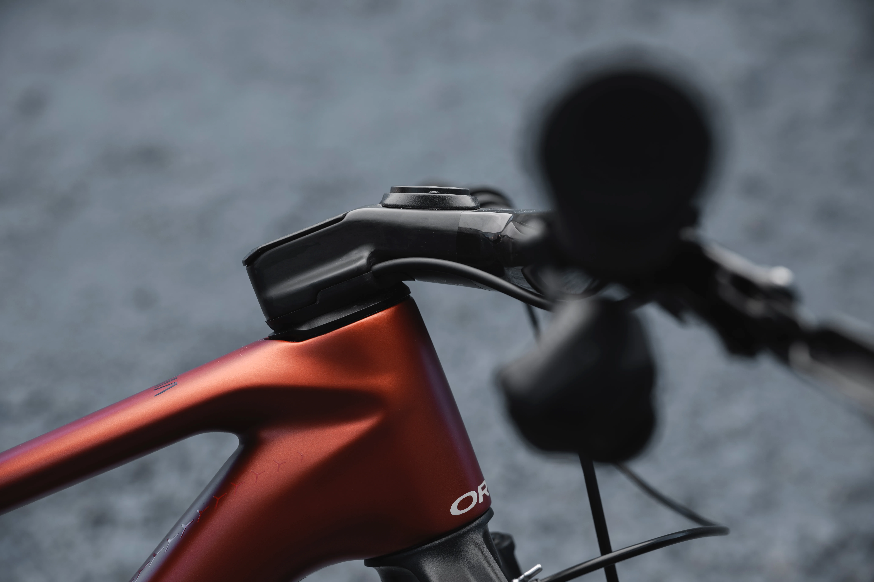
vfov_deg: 20.9
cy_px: 291
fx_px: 1578
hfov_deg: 31.0
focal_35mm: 65
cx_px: 437
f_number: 5
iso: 64
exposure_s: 1/100
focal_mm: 65
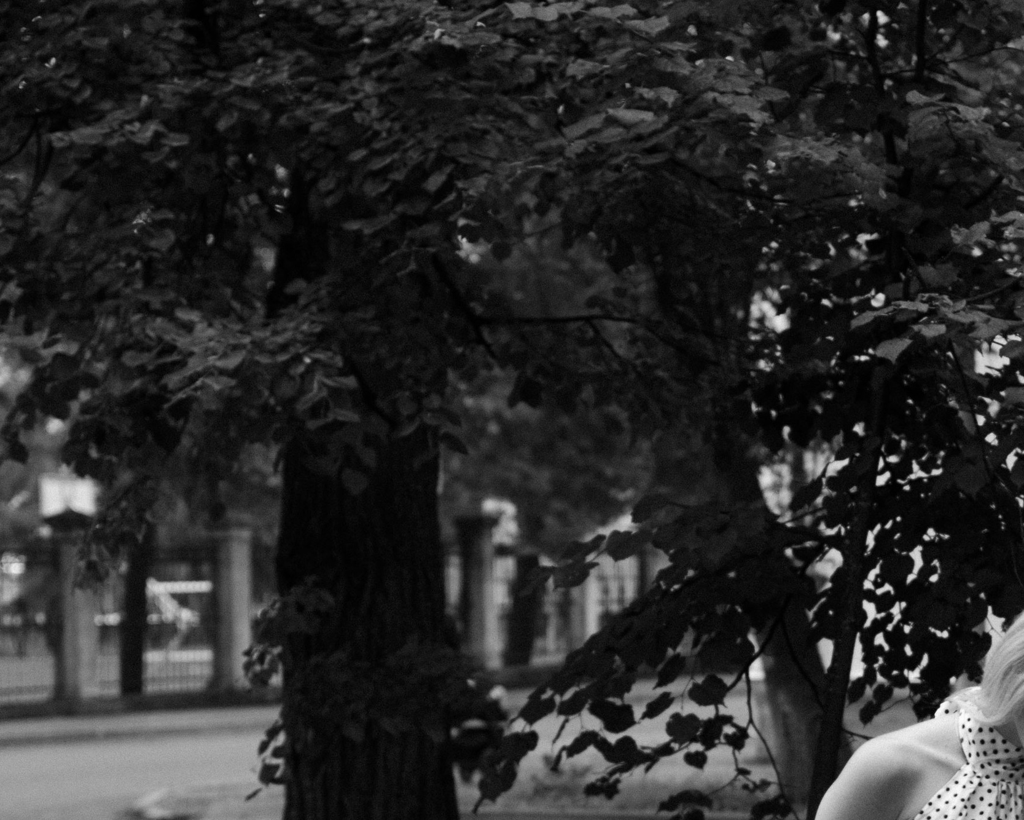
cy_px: 711
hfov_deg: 16.8
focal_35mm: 114
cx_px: 784
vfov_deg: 13.4
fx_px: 3455
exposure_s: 1/160
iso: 200
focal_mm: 35
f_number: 2.5
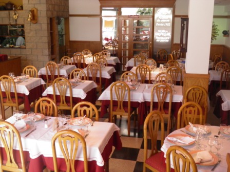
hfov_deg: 47.9
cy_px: 86
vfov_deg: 36.8
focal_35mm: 39
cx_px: 115
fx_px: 259
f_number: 3.2
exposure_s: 1/40
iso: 160
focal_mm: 7.1
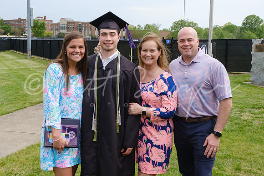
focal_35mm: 43
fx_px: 314
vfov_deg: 31.3
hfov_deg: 45.4
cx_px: 111
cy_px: 78
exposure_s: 1/250
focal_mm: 21.3
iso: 400
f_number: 10
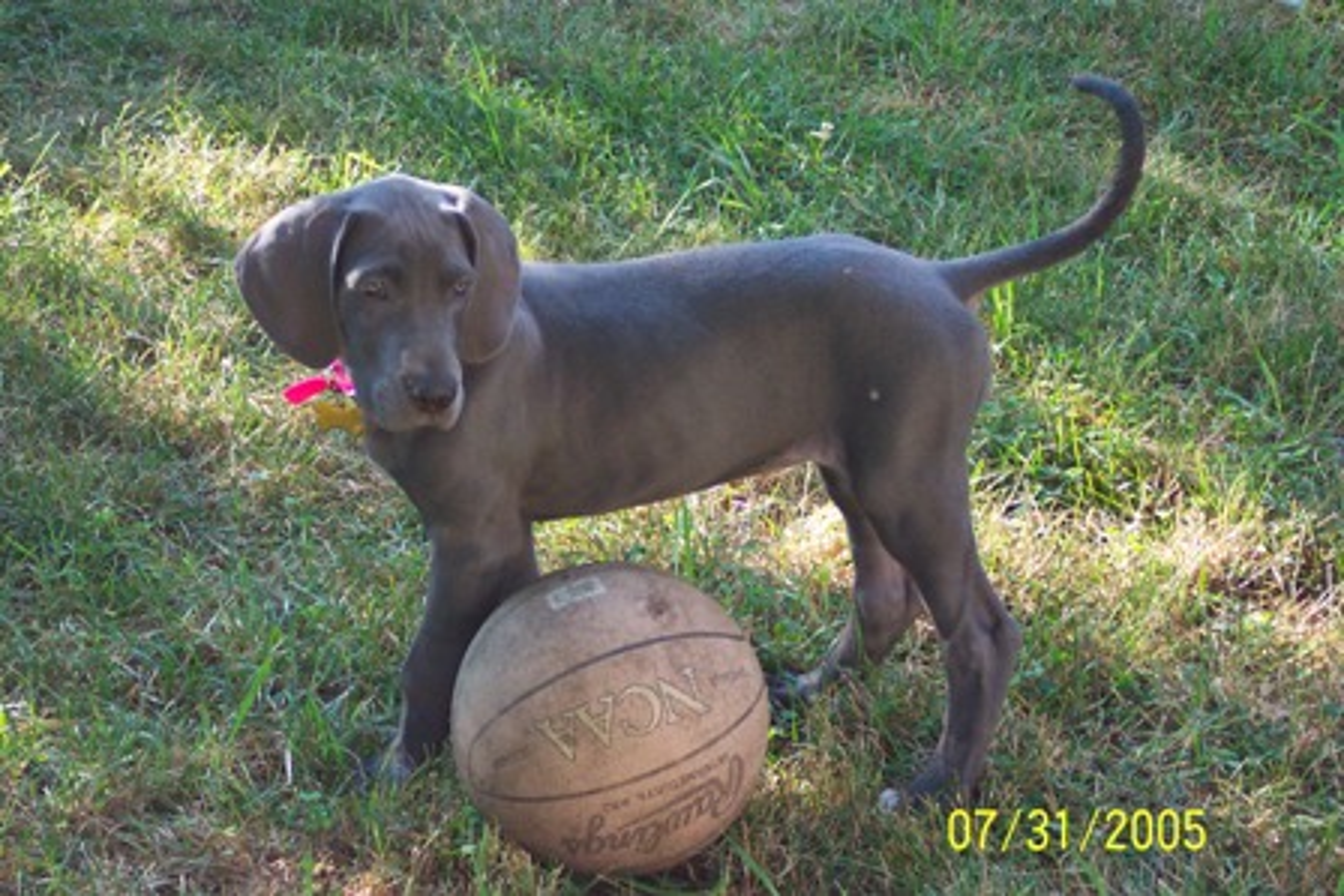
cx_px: 672
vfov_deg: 12.0
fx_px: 4257
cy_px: 448
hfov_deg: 17.9
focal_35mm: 114
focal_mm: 24
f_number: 4.8
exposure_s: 1/90
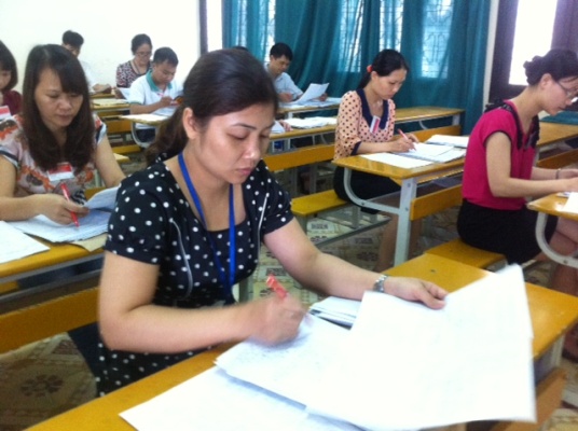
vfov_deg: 40.6
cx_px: 289
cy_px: 216
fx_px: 583
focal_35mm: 35
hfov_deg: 52.7
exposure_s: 1/17
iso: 400
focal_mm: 3.85
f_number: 2.8
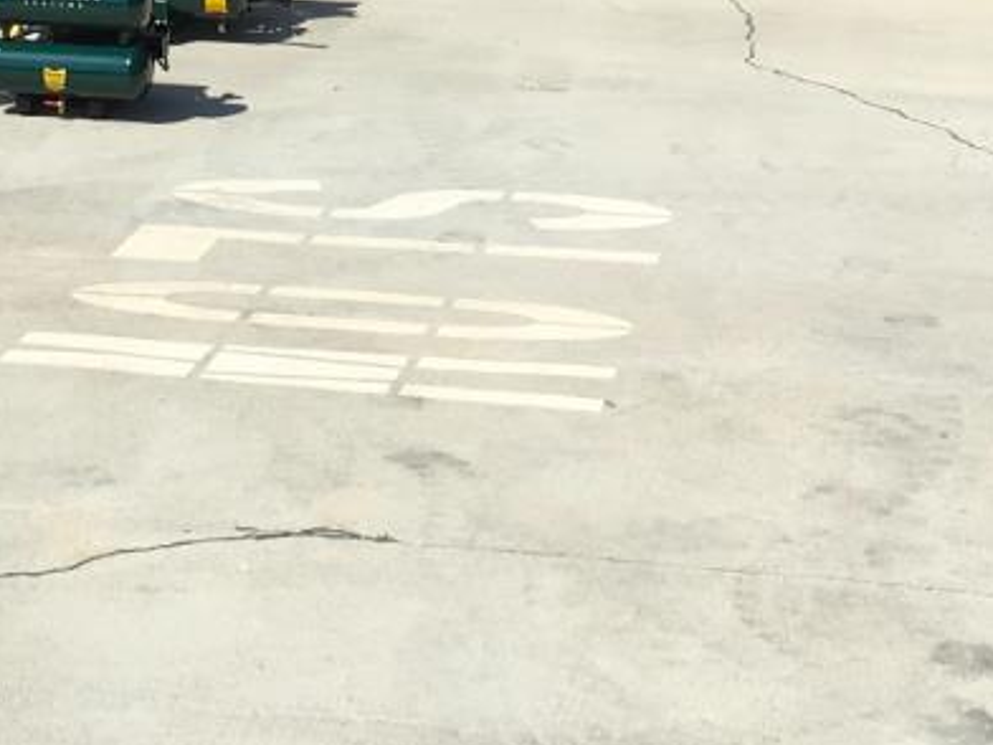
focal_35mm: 111
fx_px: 3184
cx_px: 190
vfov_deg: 13.1
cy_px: -42
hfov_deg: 17.6
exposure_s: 1/2137
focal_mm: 4.15
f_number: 2.2
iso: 25
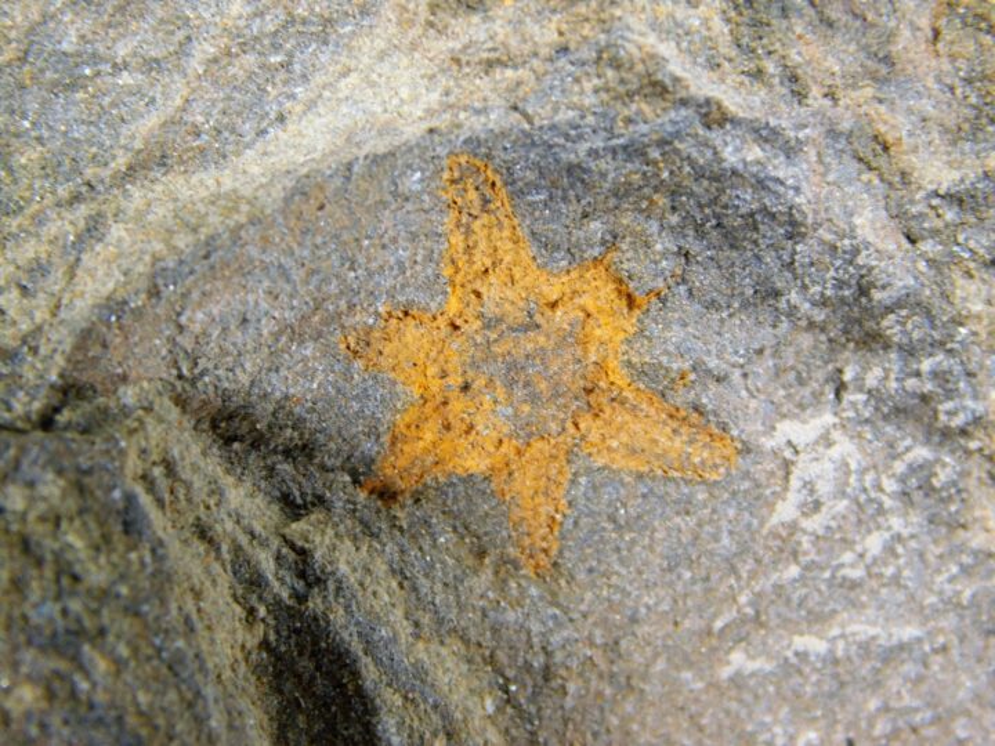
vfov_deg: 6.4
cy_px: 373
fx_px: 6669
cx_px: 498
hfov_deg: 8.5
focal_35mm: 232
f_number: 5.6
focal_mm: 41.3
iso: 125
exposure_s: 1/50
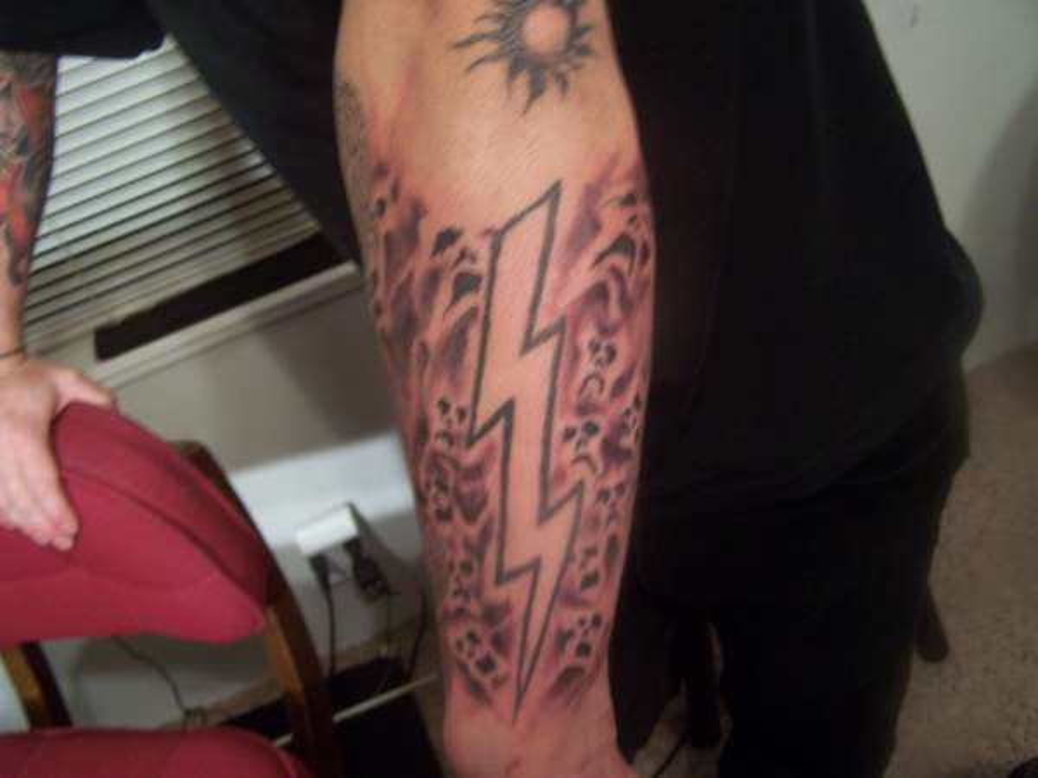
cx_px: 519
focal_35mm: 38
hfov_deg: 49.0
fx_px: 1139
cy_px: 389
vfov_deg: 37.7
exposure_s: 1/8
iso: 140
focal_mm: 6.3
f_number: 2.8
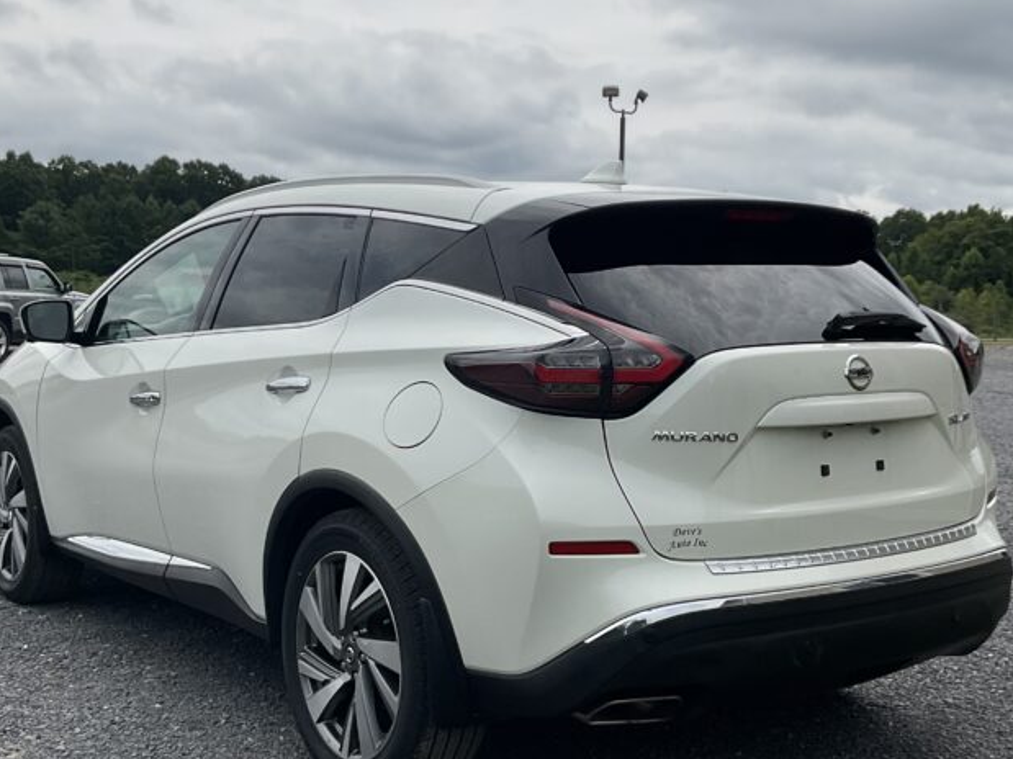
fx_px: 1404
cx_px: 519
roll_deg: -0.9
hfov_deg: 39.7
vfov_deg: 30.2
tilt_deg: -4.3
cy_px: 419
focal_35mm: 48
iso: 16
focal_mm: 3
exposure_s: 1/4065
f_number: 1.8
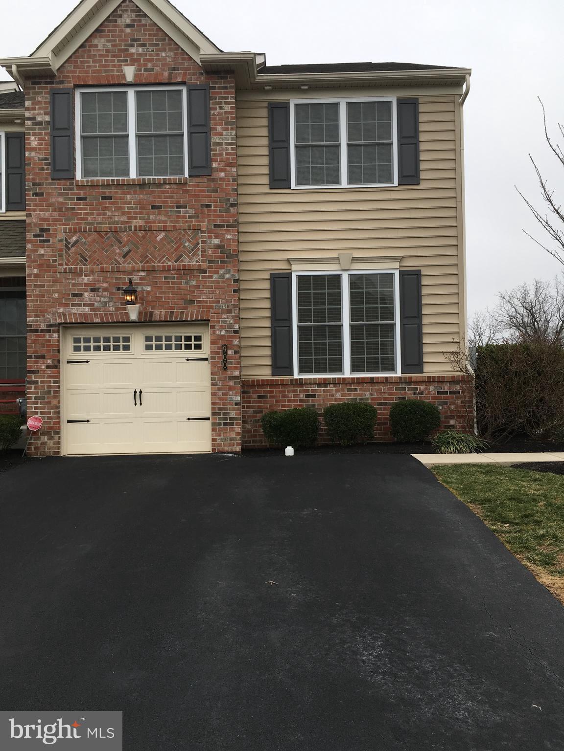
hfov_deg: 48.2
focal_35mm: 29
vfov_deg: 61.7
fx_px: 630
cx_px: 282
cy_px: 376
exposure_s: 1/346
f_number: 2.2
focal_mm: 4.15
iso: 25
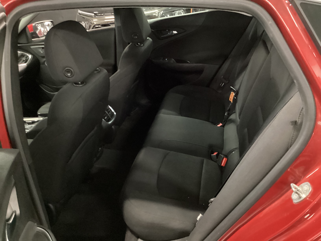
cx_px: 160
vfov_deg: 45.4
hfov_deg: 58.4
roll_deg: +8.8
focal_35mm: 31
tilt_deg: -29.9
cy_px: 120
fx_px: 287
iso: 800
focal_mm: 3.3
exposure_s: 1/17
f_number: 2.4
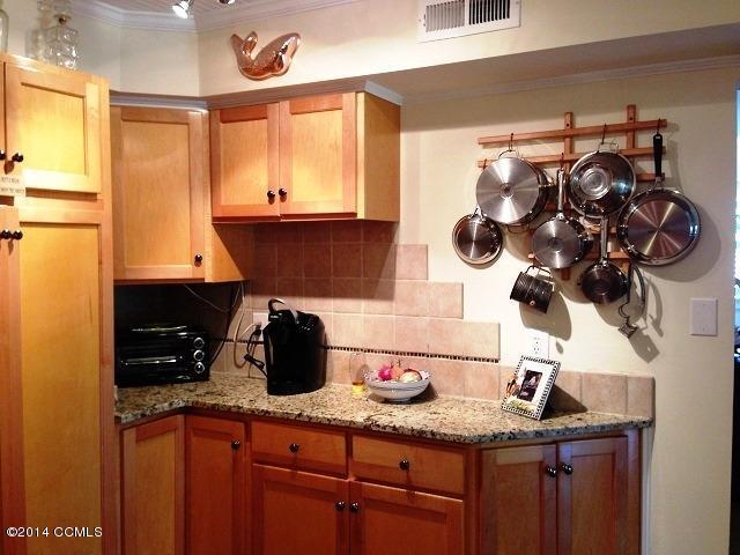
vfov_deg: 42.9
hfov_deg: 55.4
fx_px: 705
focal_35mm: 33
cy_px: 278
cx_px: 370
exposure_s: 1/20
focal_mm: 4.12
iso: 80
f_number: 2.4
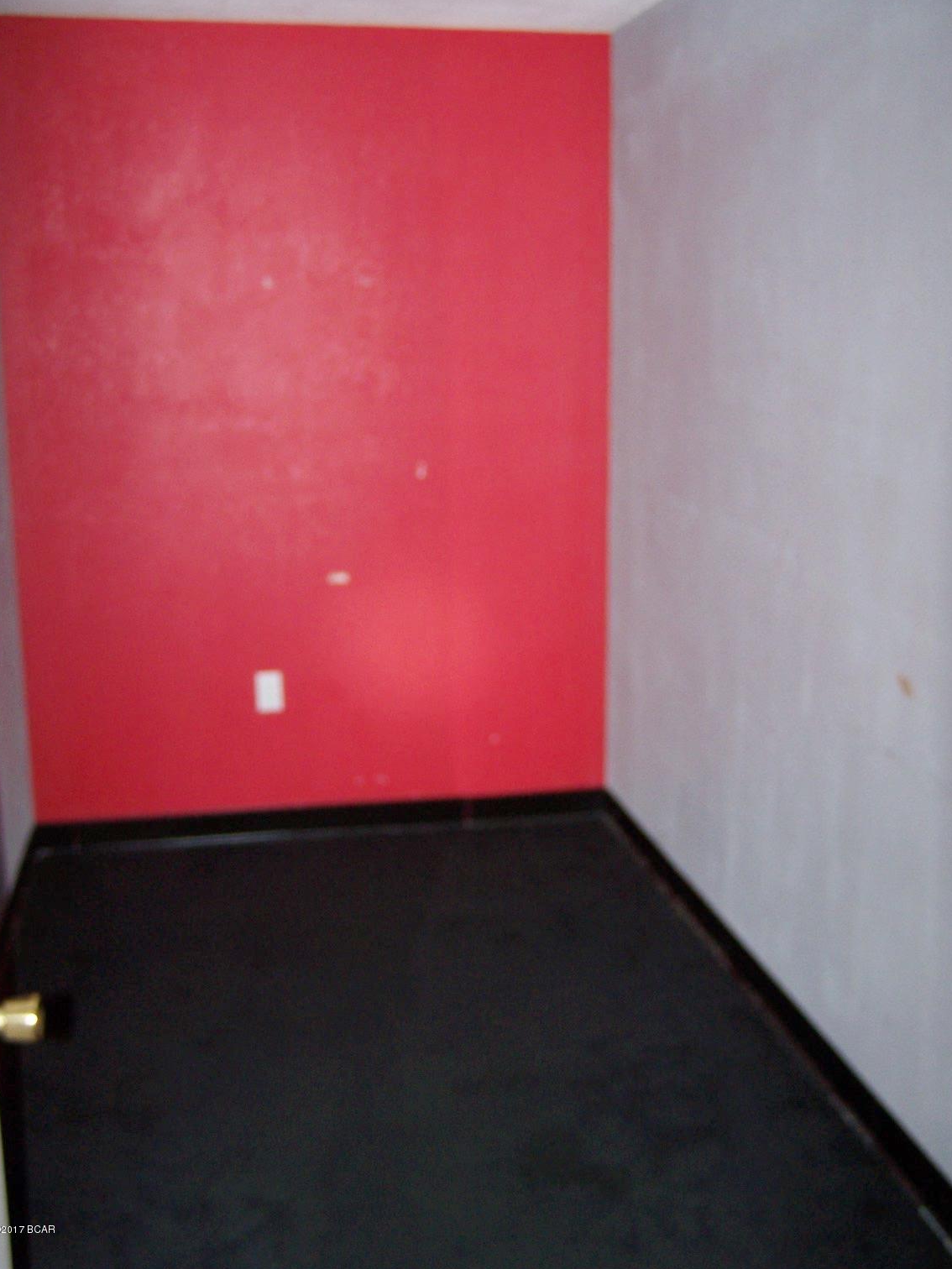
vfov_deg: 47.9
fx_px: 1430
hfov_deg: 36.8
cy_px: 620
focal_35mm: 39
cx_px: 477
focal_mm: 6.3
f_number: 2.8
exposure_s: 1/60
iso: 80
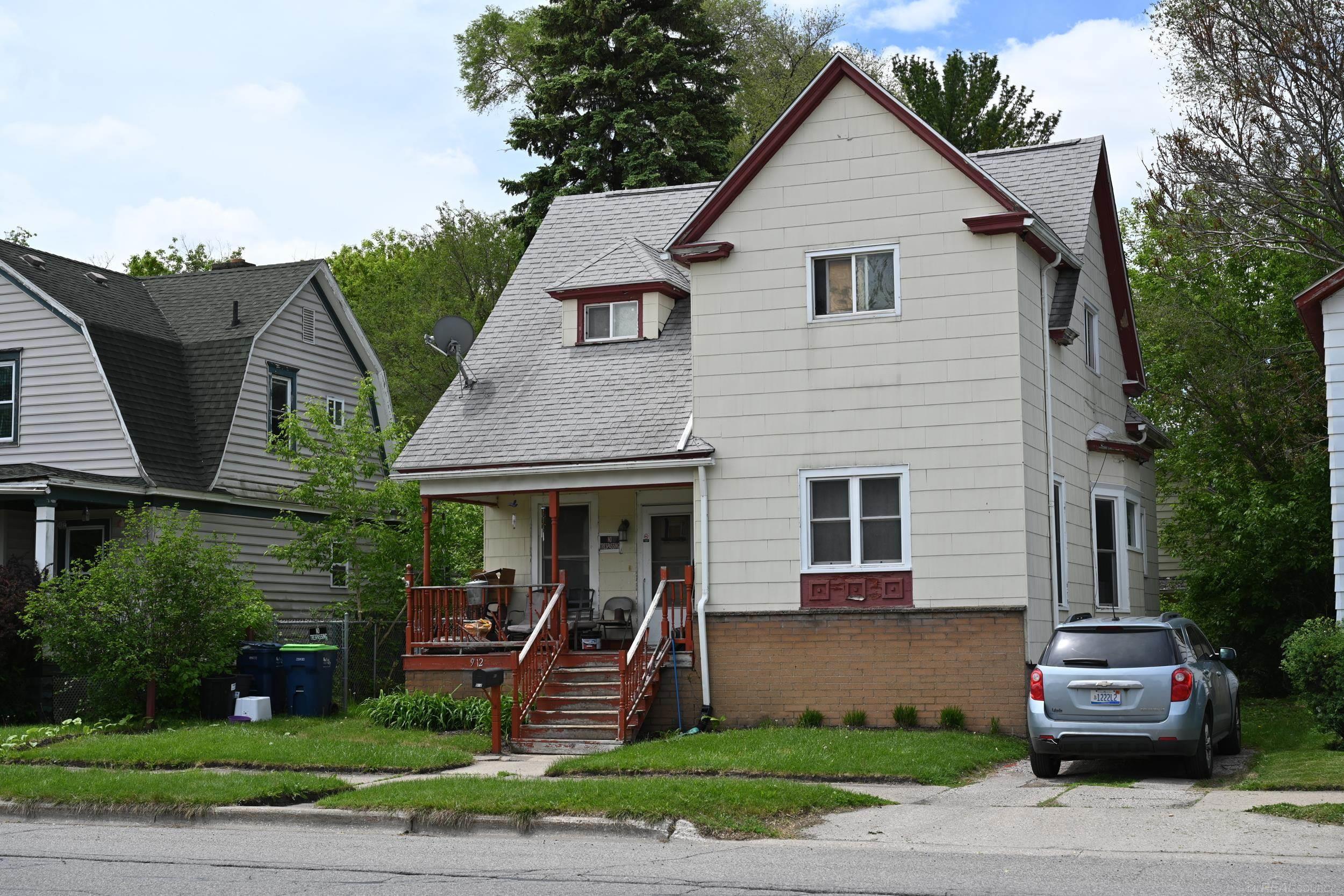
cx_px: 672
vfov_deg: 28.1
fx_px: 1792
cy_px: 448
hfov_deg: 41.1
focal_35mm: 48
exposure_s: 1/400
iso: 100
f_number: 7.1
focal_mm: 48
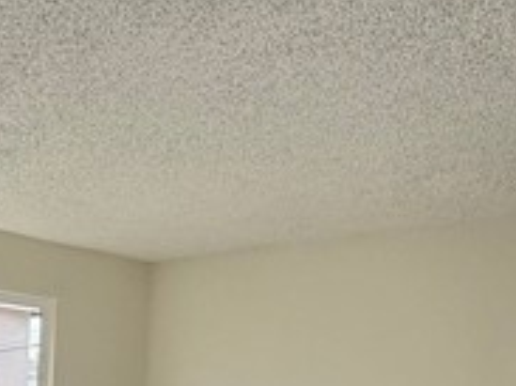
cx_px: 116
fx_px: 730
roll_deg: -3.4
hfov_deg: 37.7
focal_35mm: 49
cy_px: 487
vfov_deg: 25.8
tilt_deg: -7.7
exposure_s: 1/328
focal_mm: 2.22
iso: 64
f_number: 2.2
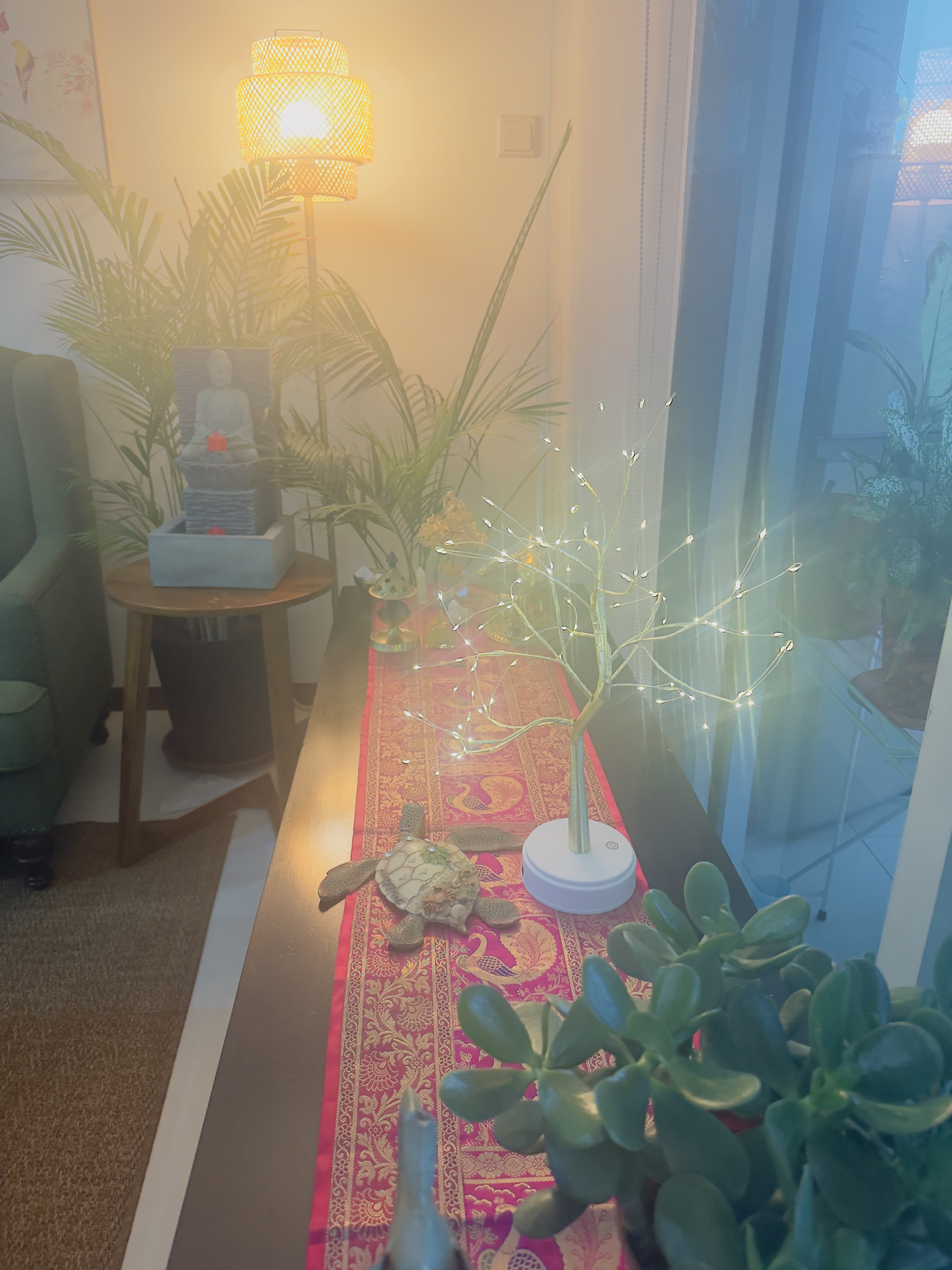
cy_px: 635
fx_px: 880
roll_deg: +1.0
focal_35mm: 24
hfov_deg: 56.8
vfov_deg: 71.6
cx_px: 476
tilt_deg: -22.0
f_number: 1.78
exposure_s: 1/50
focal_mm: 6.76
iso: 400
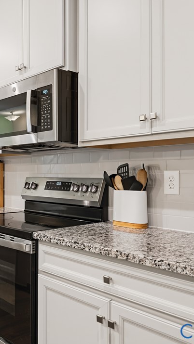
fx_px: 320
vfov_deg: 56.6
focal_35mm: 35
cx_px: 23
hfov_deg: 32.2
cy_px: 171
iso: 1600
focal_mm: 22
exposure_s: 1/6
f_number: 9
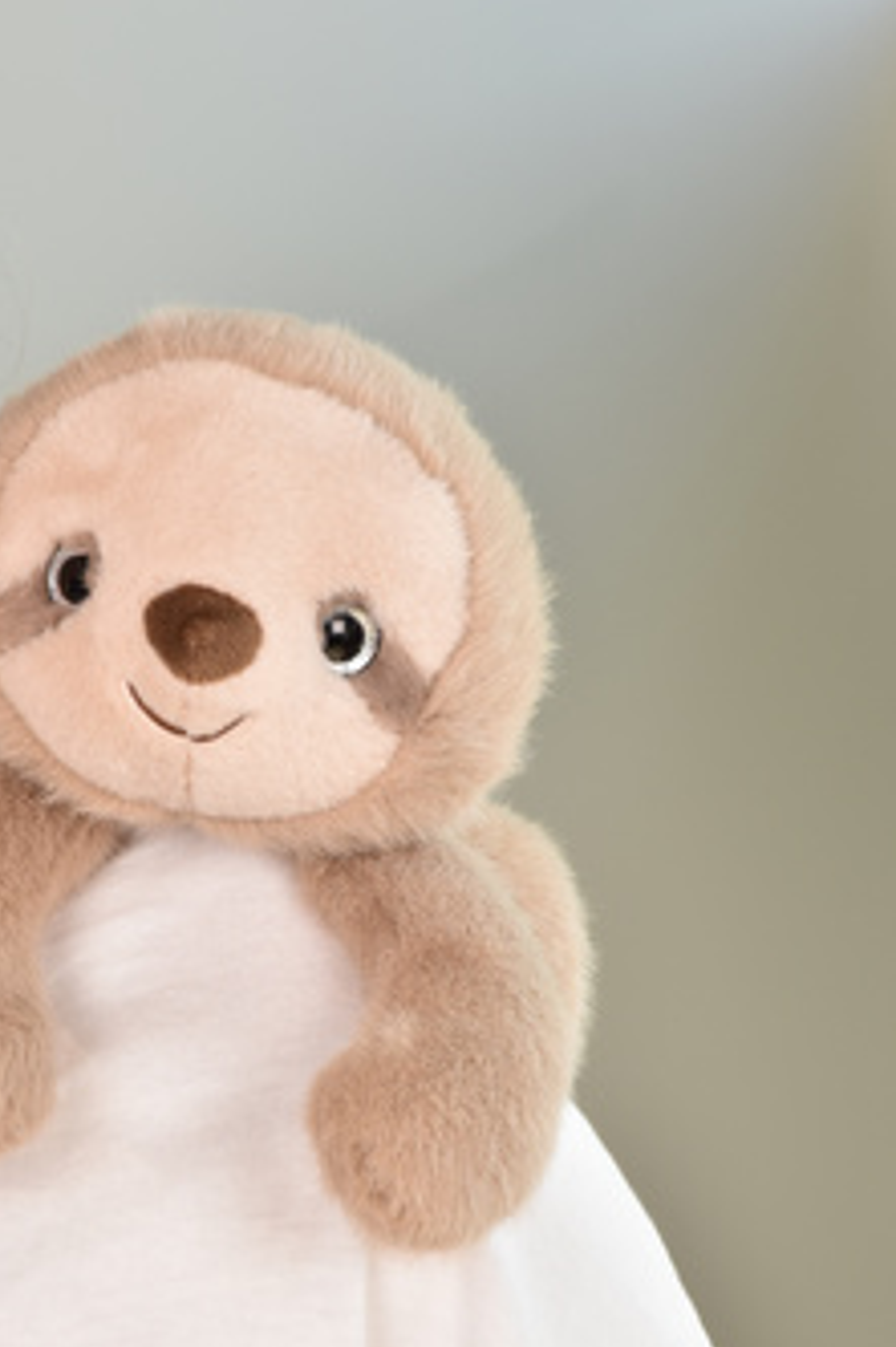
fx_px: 11809
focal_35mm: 316
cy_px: 803
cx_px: 343
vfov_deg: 6.5
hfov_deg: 4.3
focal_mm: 140
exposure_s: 1/60
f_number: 10
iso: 250
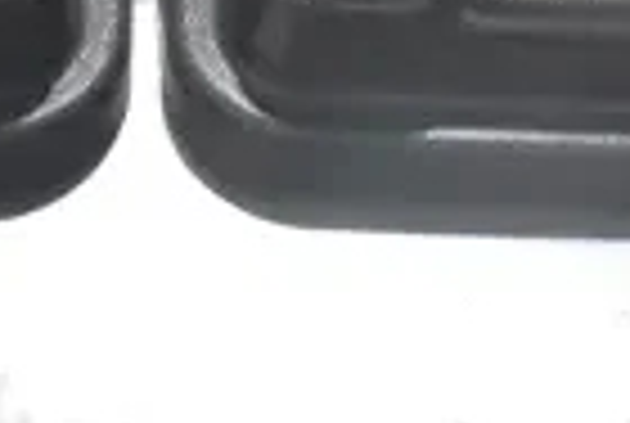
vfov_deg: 8.0
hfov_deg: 12.5
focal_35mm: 163
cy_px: -448
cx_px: 176
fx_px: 2862
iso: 6400
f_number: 7.1
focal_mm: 25
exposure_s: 1/200
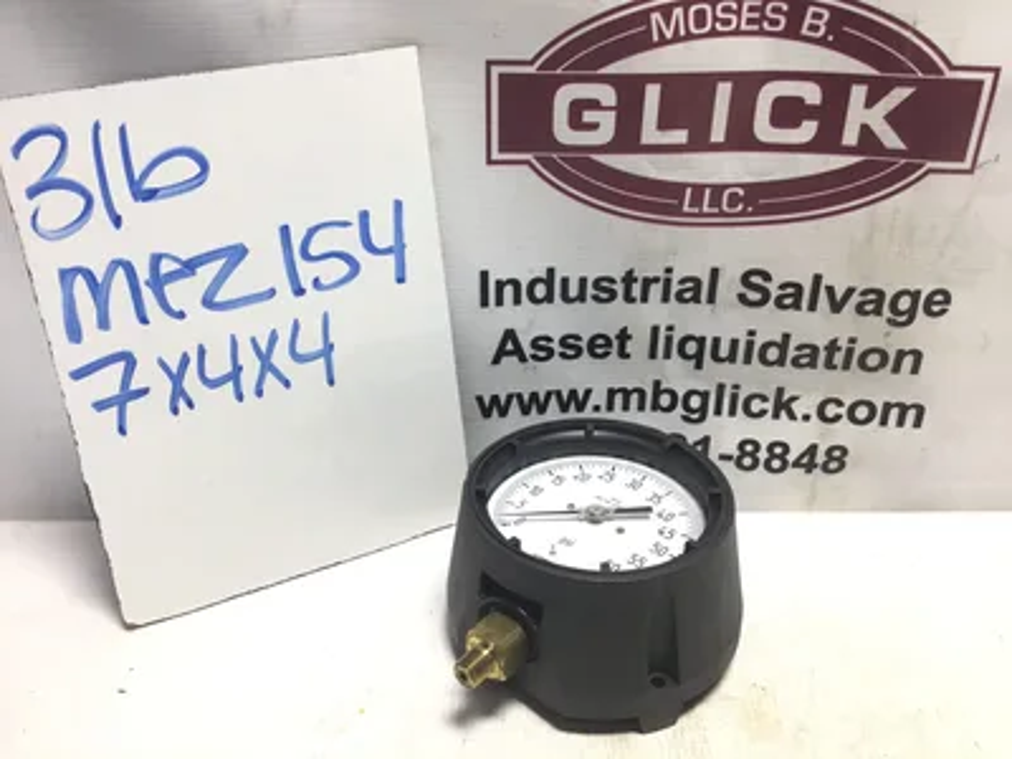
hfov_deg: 58.4
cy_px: 380
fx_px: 906
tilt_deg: -29.5
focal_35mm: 31
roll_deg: -1.3
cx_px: 506
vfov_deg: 45.4
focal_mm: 3.3
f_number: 2.4
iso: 32
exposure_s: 1/120
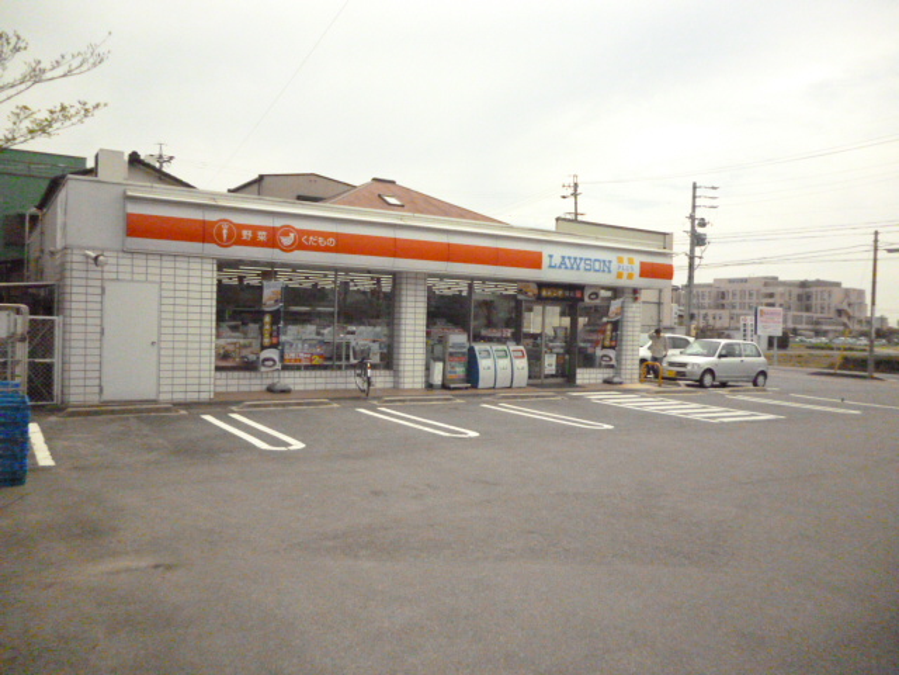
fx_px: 727
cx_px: 450
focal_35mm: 28
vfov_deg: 49.7
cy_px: 338
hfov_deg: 63.4
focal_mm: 5
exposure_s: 1/1600
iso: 1600
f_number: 9
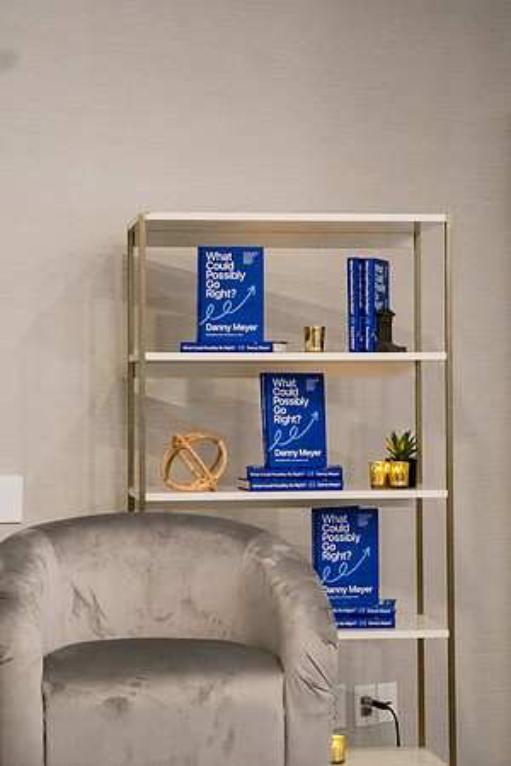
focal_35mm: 88
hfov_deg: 15.4
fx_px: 1884
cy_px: 383
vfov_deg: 23.0
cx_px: 256
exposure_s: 1/80
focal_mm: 59
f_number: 5.6
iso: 6400
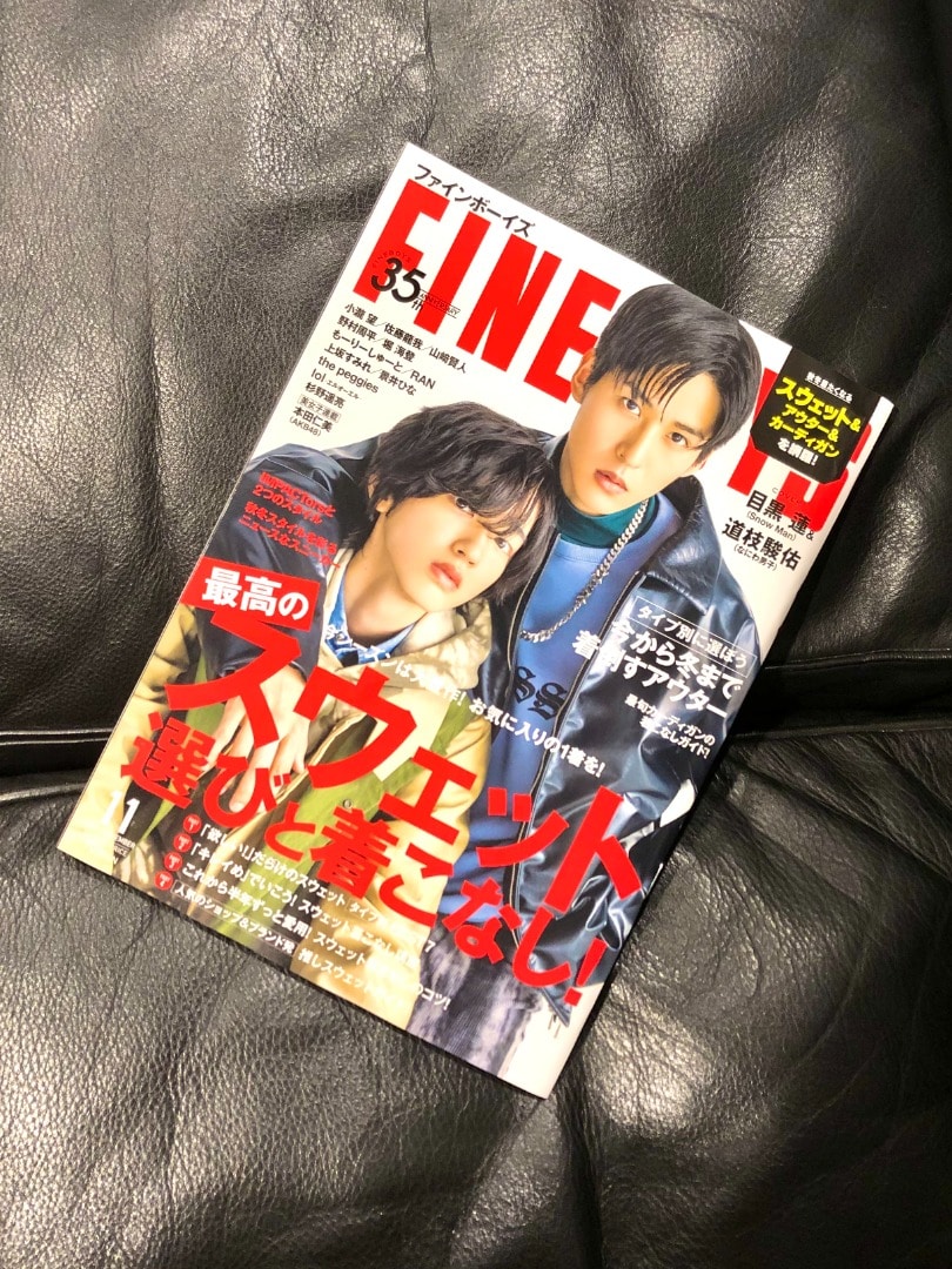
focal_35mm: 28
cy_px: 634
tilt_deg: -83.3
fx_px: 1027
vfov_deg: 63.4
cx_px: 476
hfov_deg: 49.7
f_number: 1.8
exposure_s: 1/20
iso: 40
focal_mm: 3.99
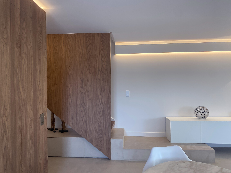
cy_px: 86
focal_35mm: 26
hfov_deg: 67.3
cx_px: 116
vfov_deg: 53.1
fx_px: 174
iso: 80
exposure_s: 1/120
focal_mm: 4.25
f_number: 1.8
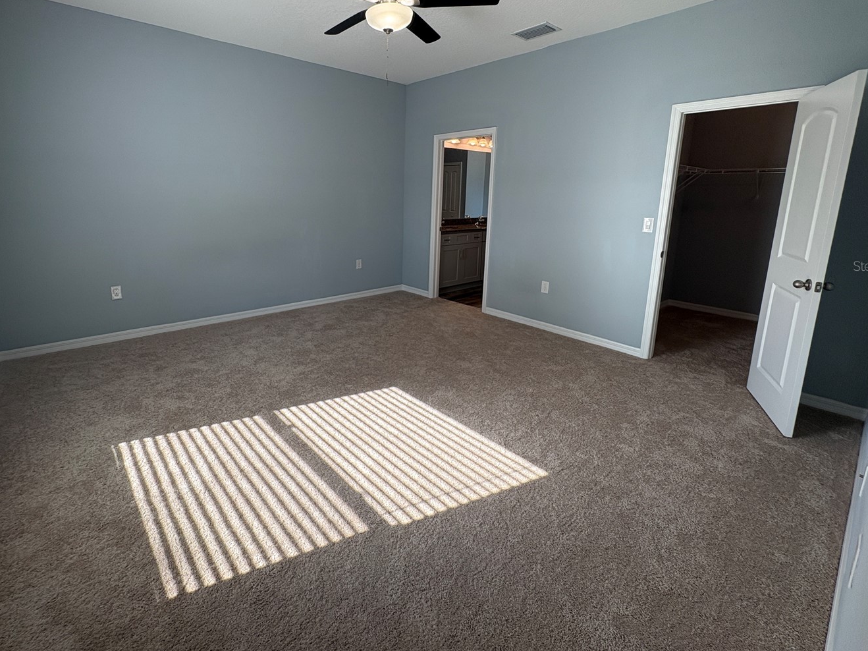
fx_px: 426
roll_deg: -1.0
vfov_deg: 74.0
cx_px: 389
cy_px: 266
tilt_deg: -9.8
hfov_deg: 90.7
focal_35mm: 17
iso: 64
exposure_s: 1/155
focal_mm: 2.22
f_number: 2.2
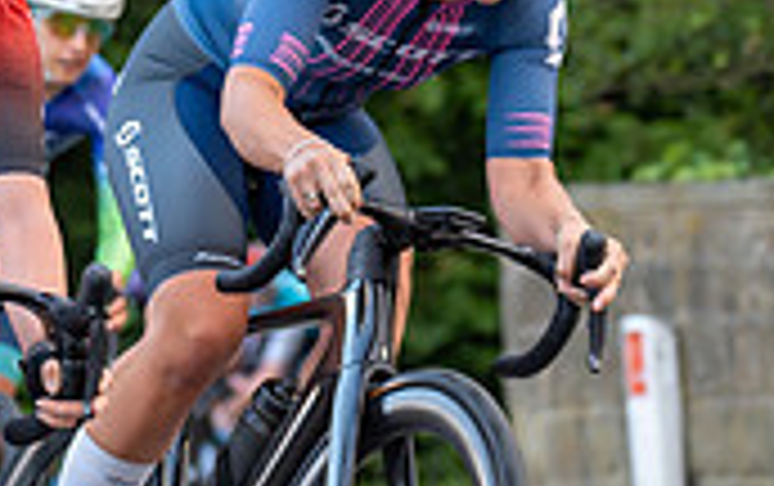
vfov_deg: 5.0
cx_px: -270
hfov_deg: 7.9
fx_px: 5513
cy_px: 277
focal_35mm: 261
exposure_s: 1/500
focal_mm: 76
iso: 800
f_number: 3.2
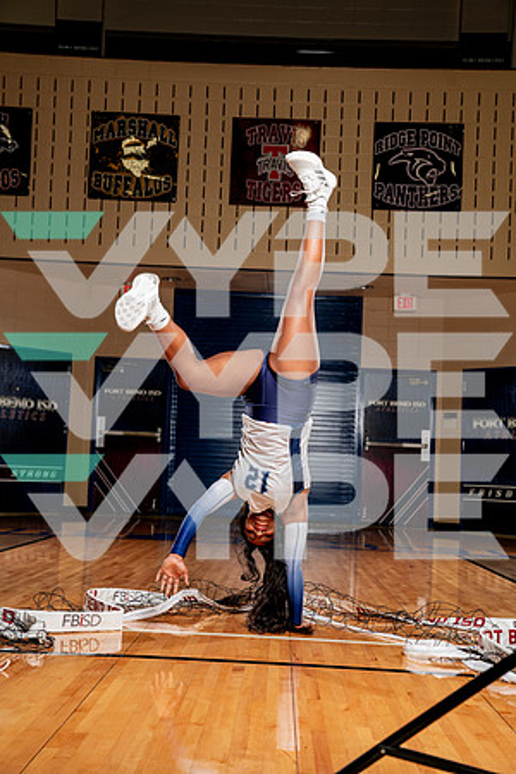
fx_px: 1010
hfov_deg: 28.6
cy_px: 387
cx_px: 258
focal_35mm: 47
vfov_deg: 41.9
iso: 200
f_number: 5.6
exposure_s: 1/250
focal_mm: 47
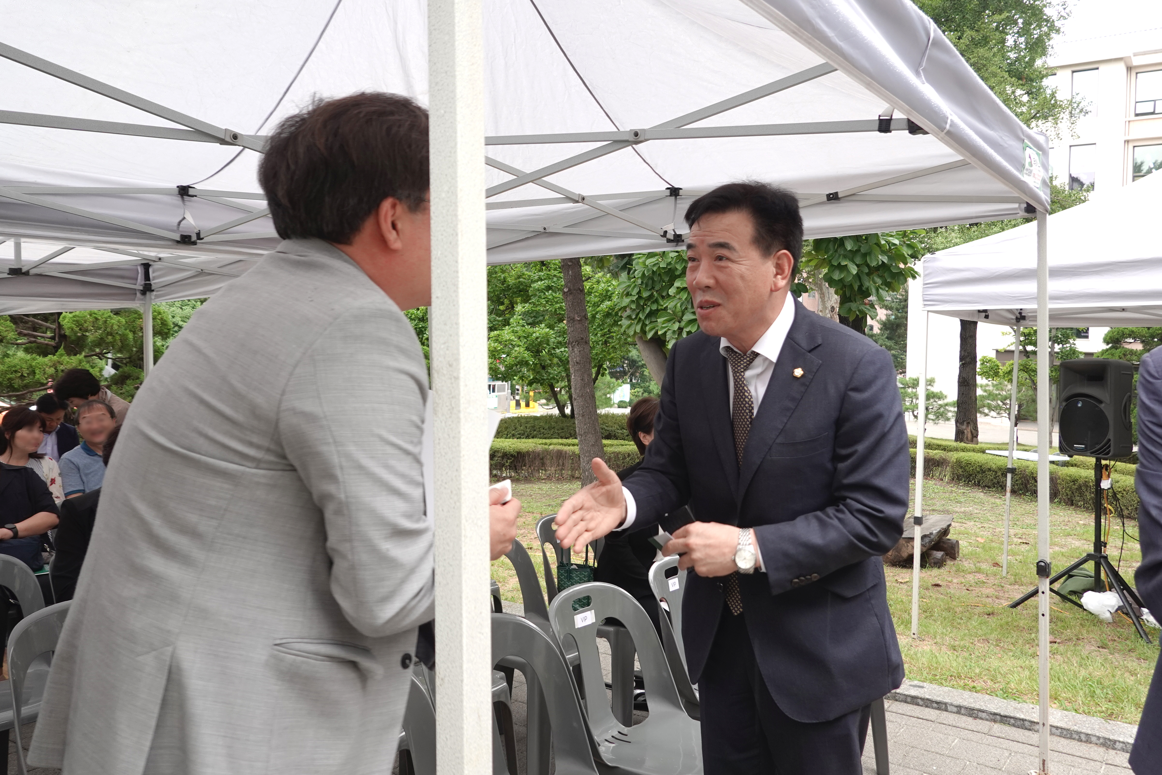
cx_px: 581
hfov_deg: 73.7
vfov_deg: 53.1
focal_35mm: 24
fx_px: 775
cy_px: 388
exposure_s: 1/100
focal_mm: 9
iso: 100
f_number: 2.8
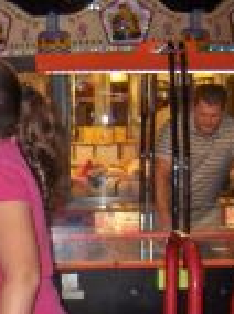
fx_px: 994
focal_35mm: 110
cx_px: -57
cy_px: 299
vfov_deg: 17.6
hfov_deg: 13.0
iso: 100
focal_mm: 8
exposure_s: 1/60
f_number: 2.8
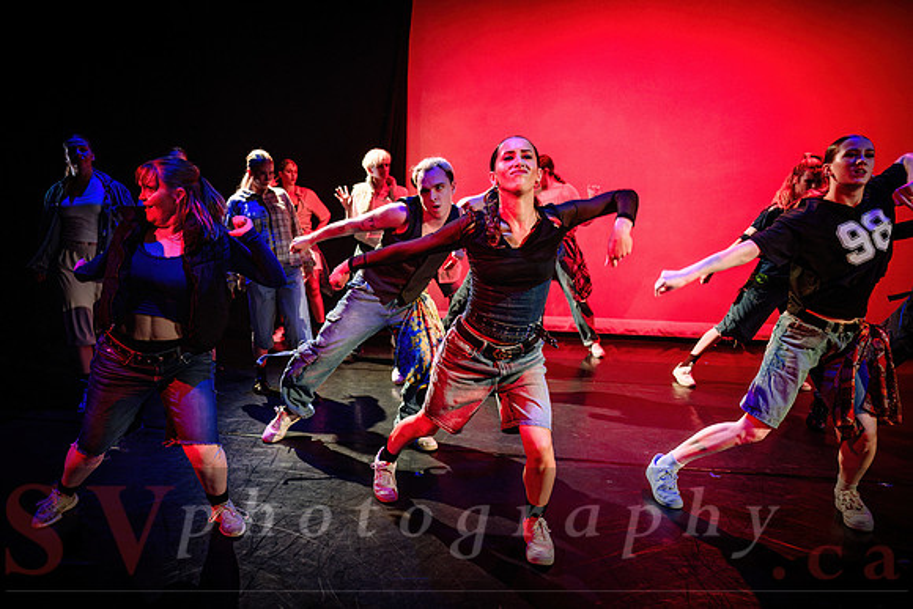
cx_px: 409
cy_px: 336
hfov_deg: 68.2
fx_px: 672
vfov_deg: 48.7
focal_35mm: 27
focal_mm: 24
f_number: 2.8
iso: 3200
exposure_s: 1/300
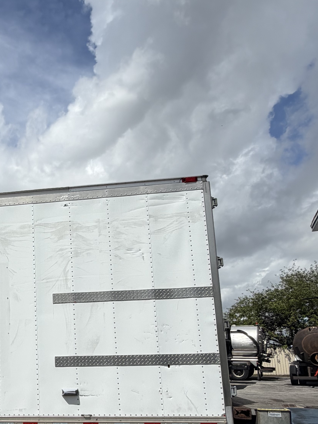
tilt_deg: +9.4
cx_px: 8
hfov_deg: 36.2
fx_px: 441
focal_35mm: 36
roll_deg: +1.0
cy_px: 290
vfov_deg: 50.2
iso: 20
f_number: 2.2
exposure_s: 1/2320
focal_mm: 2.22
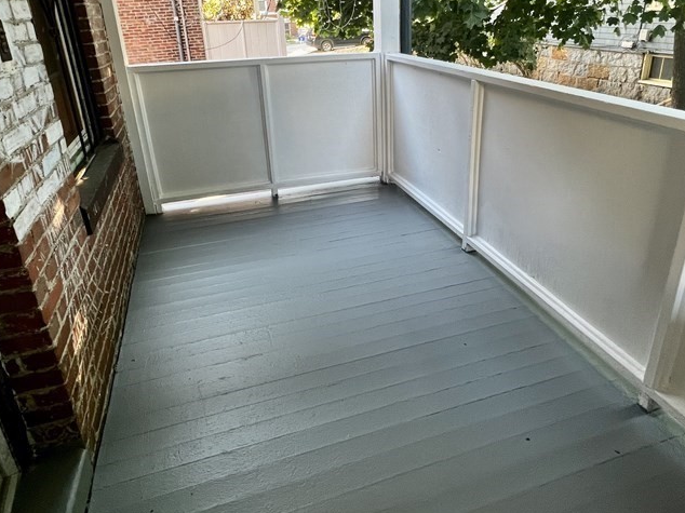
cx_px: 330
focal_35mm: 21
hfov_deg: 79.0
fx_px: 415
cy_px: 163
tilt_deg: -20.0
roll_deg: +4.1
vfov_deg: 61.6
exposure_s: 1/60
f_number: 1.8
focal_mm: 1.57
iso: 125
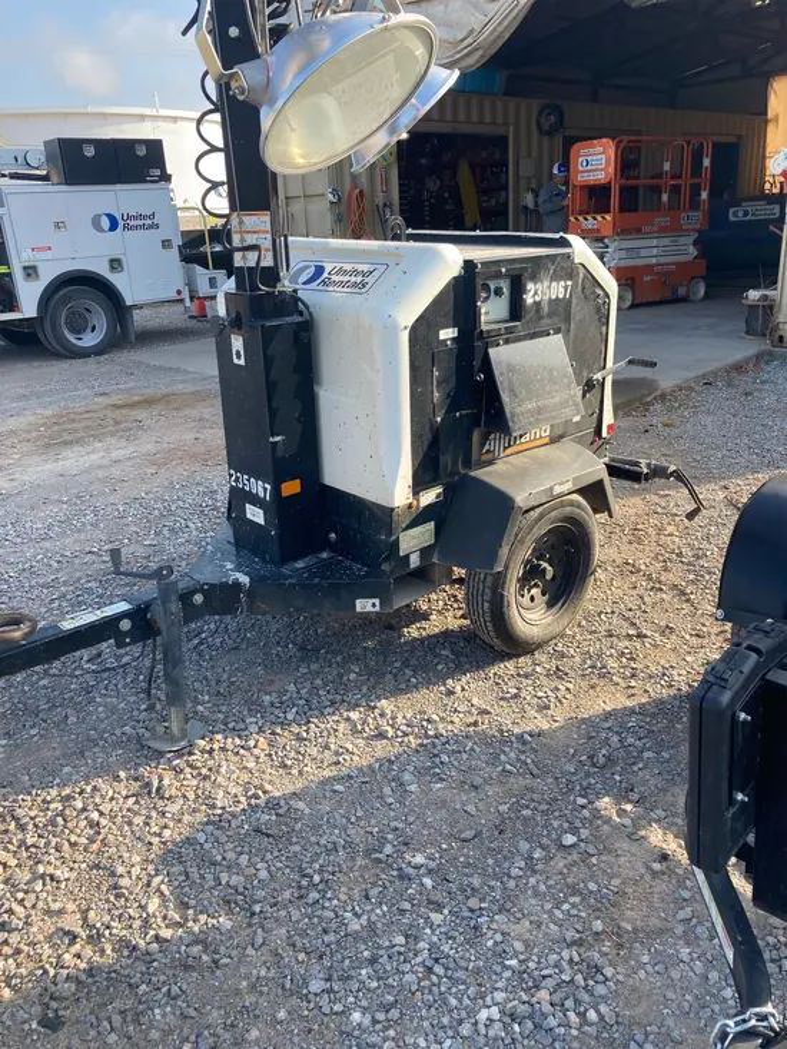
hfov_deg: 49.8
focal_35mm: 28
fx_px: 849
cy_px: 524
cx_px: 394
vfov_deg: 63.4
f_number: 1.8
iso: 20
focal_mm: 3.99
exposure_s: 1/476
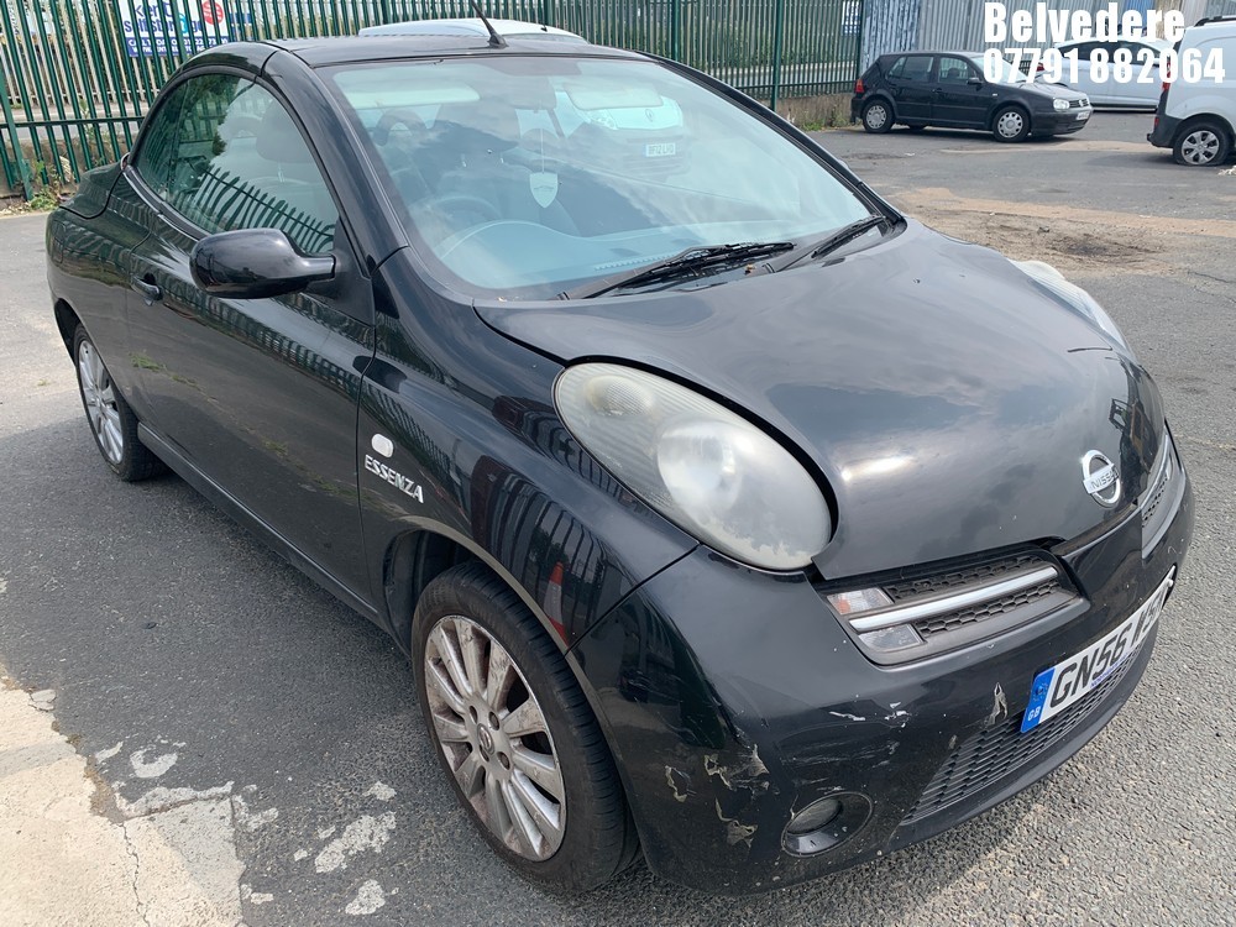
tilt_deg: -24.1
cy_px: 464
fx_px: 928
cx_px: 618
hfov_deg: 67.3
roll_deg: +3.0
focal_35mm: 26
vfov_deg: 53.1
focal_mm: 4.25
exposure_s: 1/1266
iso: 25
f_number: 1.8
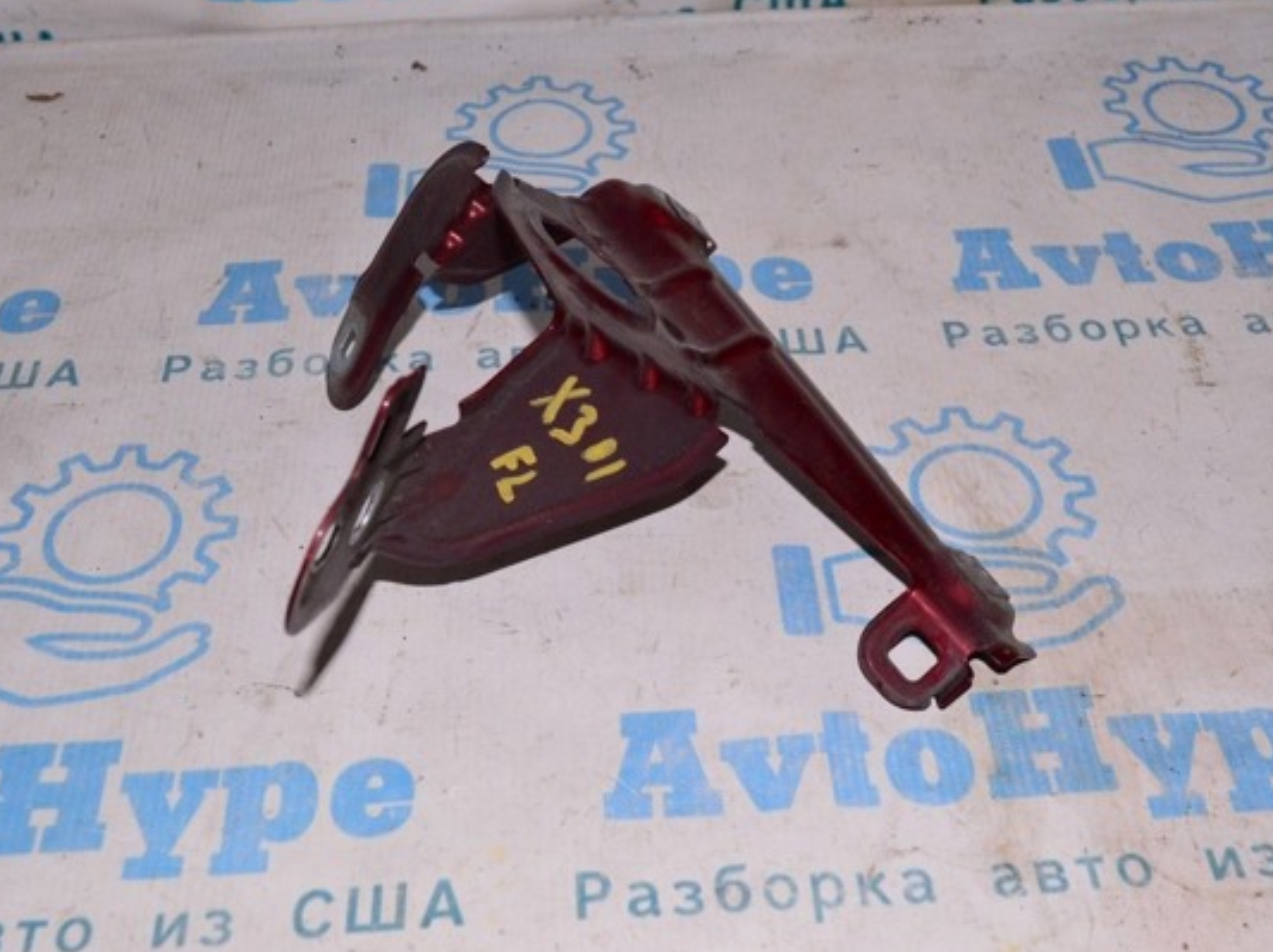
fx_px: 1654
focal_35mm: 45
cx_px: 657
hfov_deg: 42.1
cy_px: 457
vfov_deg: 32.1
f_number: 8
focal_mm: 26
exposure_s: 1/125
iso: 1600
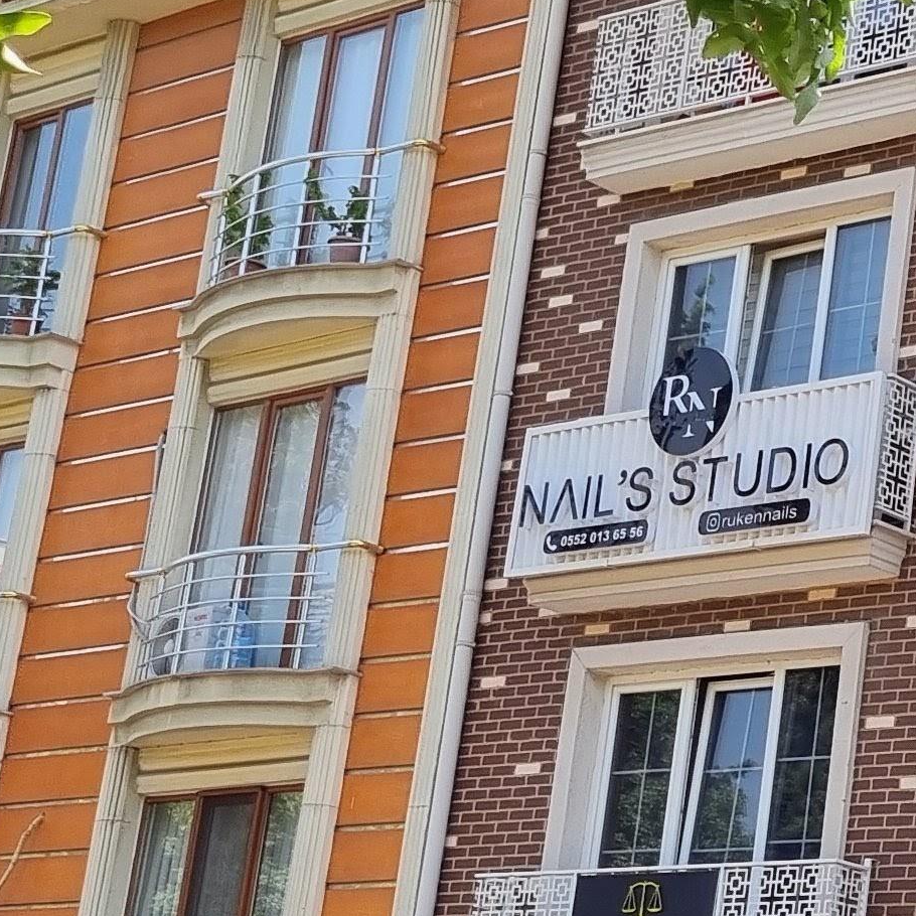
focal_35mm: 101
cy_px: 569
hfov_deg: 16.0
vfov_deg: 17.2
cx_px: 1309
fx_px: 3024
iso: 50
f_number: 1.8
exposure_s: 1/656
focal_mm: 5.4
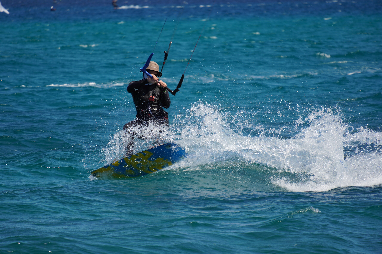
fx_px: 4775
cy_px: 127
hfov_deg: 4.6
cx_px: 191
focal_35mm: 450
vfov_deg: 3.1
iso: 100
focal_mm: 300
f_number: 6.3
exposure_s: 1/500
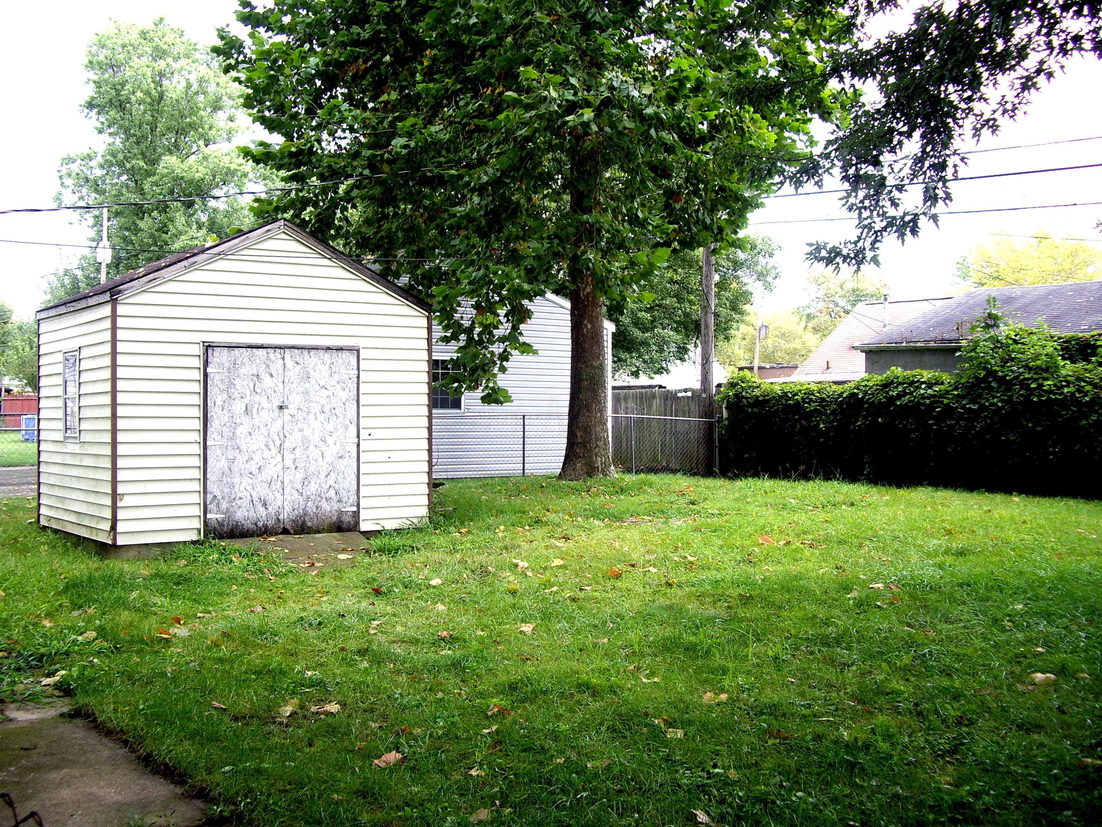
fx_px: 1210
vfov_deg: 37.7
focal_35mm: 38
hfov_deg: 49.0
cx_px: 551
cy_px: 414
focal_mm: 7.9
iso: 100
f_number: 2.8
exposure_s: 1/100
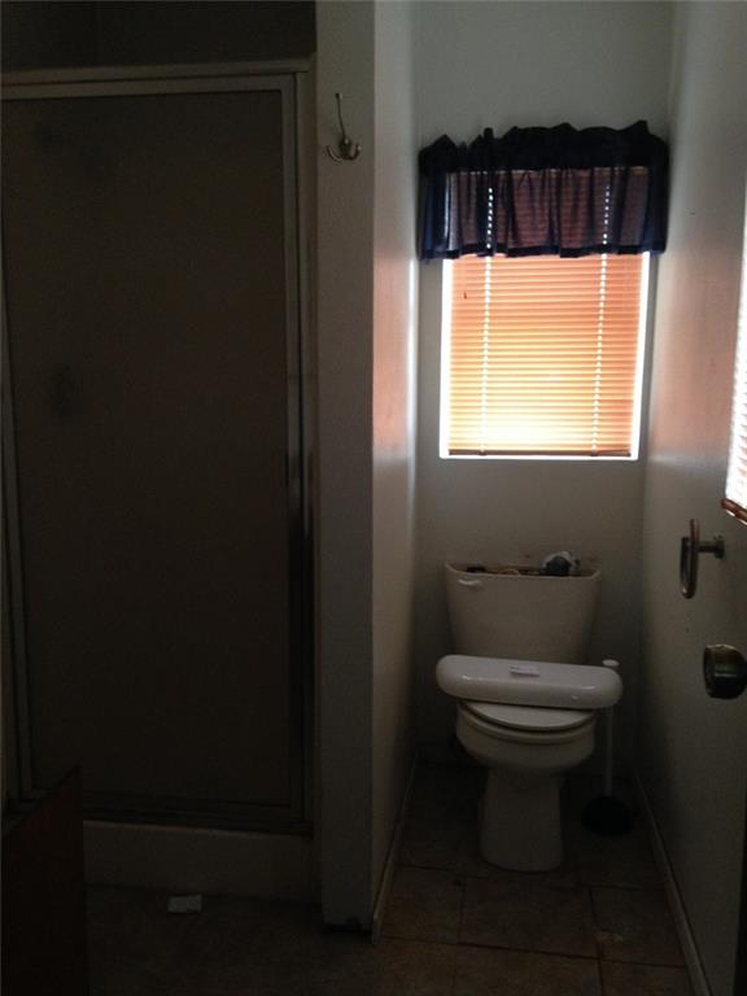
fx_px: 950
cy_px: 498
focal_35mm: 33
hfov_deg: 42.9
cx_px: 374
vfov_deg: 55.4
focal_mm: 4.12
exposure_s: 1/20
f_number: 2.4
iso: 200
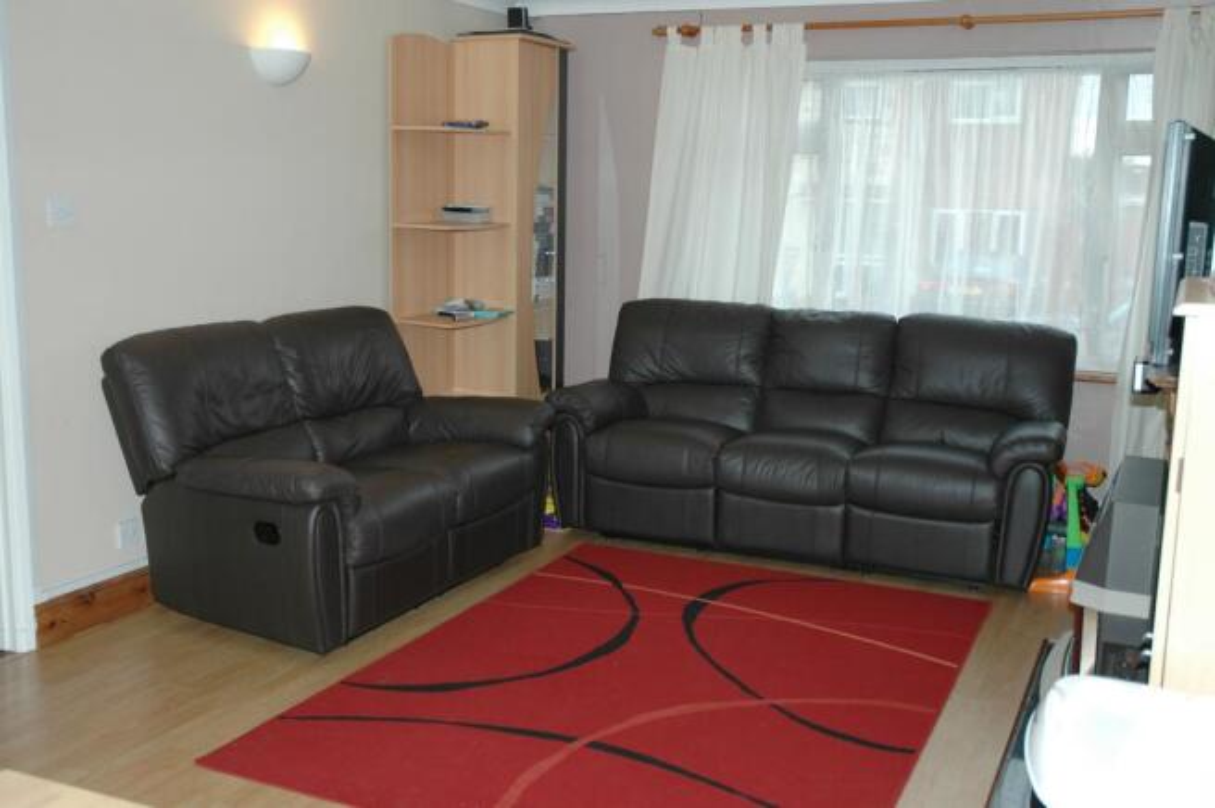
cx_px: 608
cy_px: 404
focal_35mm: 38
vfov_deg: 35.4
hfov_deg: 51.3
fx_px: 1264
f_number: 3.8
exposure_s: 1/60
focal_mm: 25
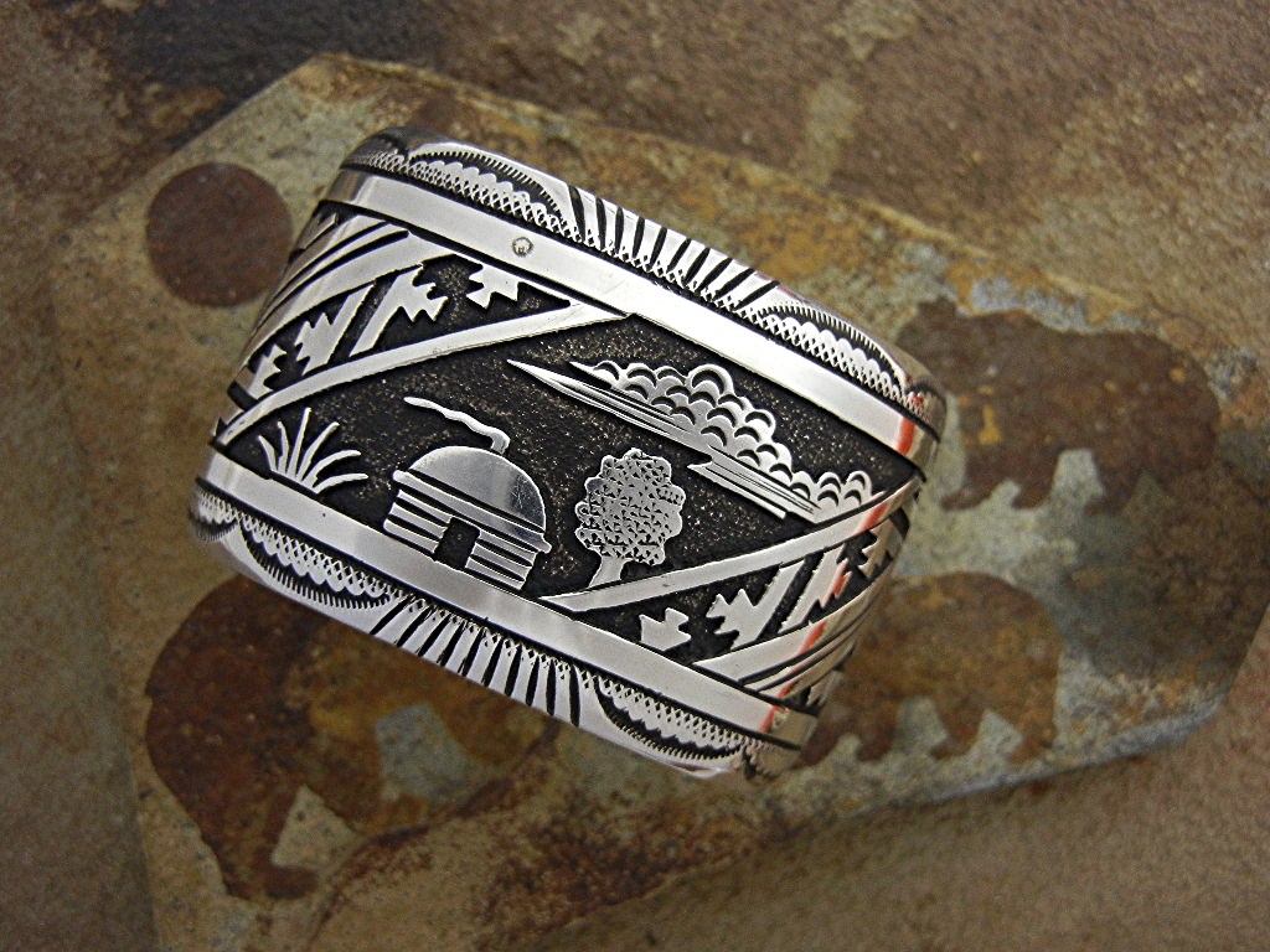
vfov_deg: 32.2
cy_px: 476
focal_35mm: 45
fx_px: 1651
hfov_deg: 42.1
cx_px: 635
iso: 200
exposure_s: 1/2.4
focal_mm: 8.1
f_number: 3.8
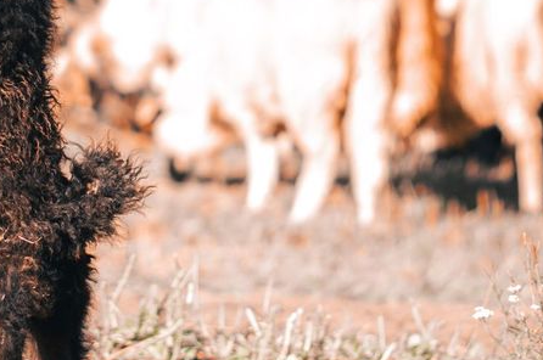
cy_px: -57
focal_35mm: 447
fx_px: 6732
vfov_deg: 3.1
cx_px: -66
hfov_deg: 4.6
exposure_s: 1/500
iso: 200
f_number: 2.8
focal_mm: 105
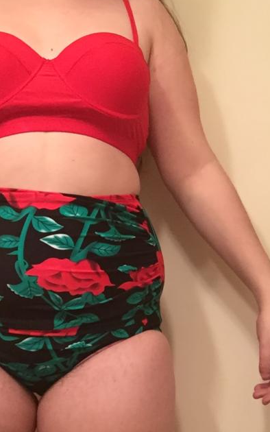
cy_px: 265
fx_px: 565
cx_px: 49
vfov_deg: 41.6
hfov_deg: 26.3
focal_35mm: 48
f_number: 2.2
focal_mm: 2.65
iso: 320
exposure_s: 1/20
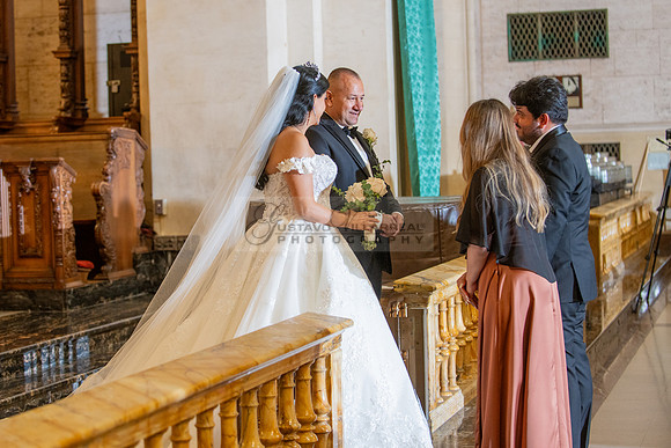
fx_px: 1542
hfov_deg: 24.5
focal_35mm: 83
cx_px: 275
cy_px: 183
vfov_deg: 16.5
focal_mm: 70
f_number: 2.8
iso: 1000
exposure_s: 1/100
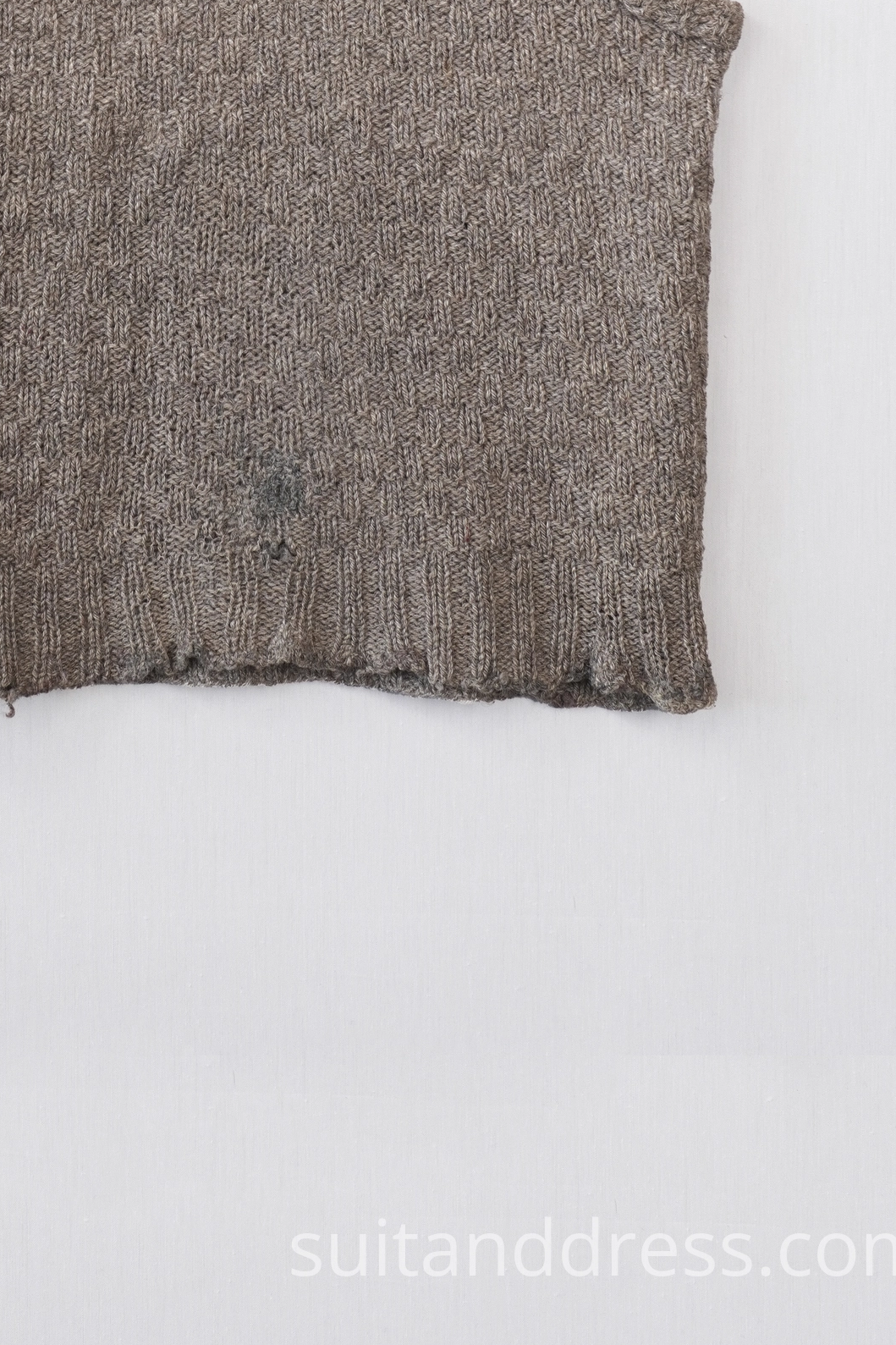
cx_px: 185
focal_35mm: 87
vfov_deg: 22.8
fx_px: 3248
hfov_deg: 15.6
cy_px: 145
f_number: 7.1
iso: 320
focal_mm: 32
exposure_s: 1/60
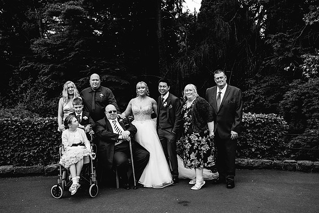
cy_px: 106
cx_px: 160
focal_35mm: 35
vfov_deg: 37.9
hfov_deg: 54.4
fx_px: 310
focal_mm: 35
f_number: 4
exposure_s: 1/500
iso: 200
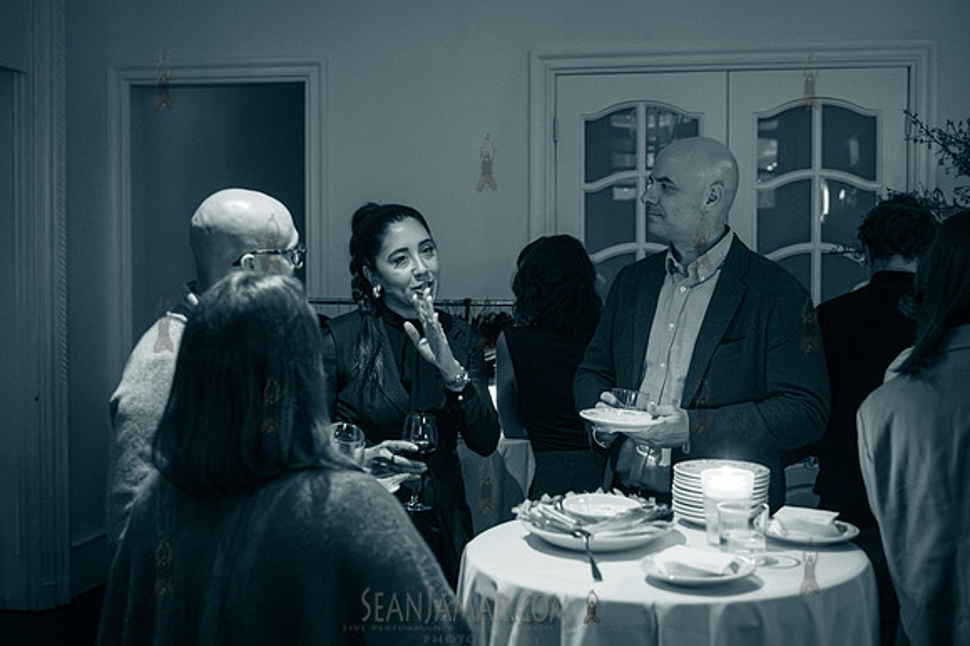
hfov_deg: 45.9
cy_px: 300
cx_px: 548
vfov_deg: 31.5
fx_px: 1143
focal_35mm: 42
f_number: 2.8
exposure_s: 1/160
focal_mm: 37
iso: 16000
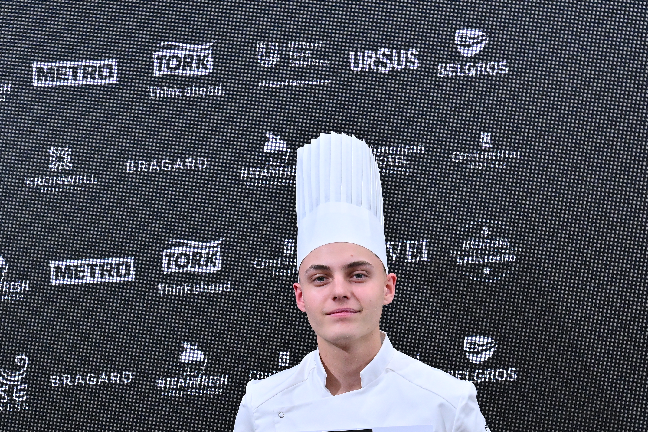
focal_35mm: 60
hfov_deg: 33.4
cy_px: 389
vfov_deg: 22.1
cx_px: 360
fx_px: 1079
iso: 1600
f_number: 6.3
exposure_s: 1/160
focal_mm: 31.5
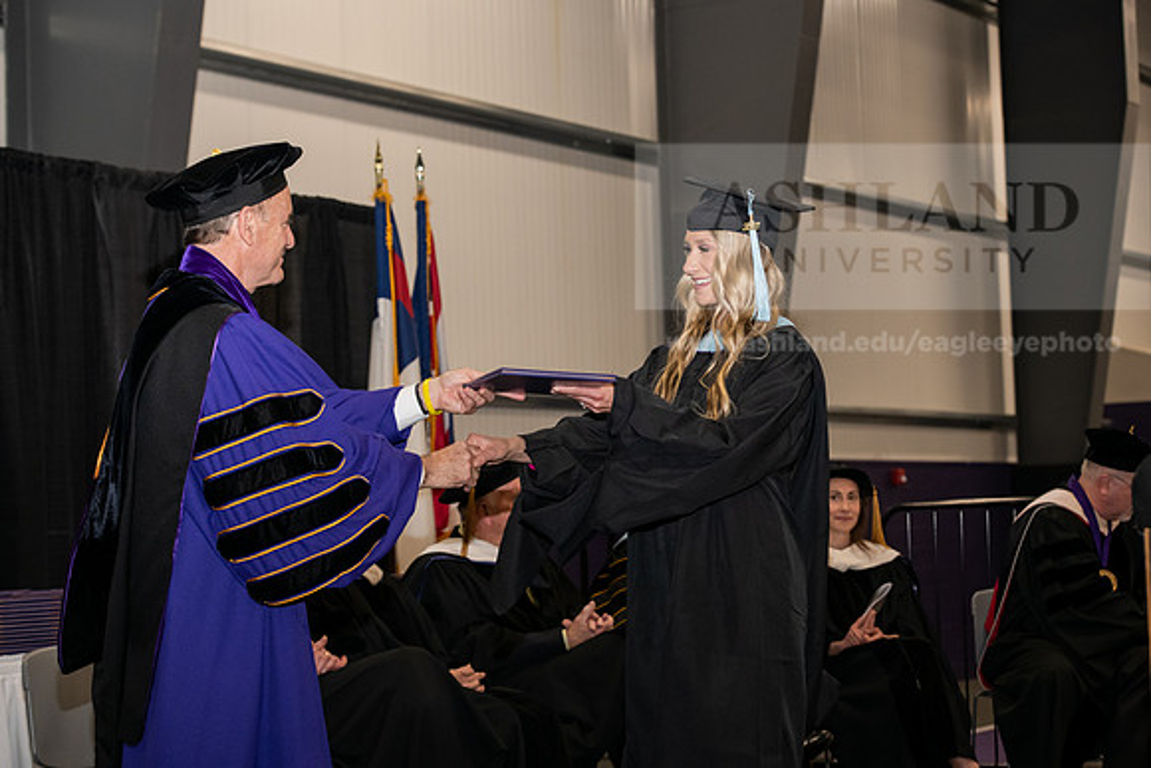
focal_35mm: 80
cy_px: 384
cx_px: 576
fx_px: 2558
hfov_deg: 25.4
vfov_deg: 17.1
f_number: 5.6
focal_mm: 80
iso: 1600
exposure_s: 1/200
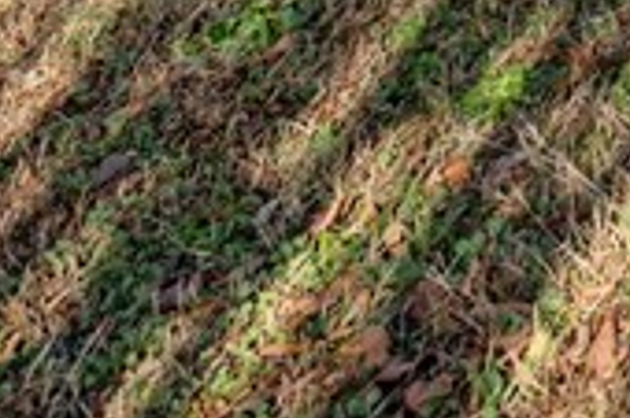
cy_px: -893
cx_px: 1382
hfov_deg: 14.6
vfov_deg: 9.6
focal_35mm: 106
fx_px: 1850
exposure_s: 1/250
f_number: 6.3
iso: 100
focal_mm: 16.6
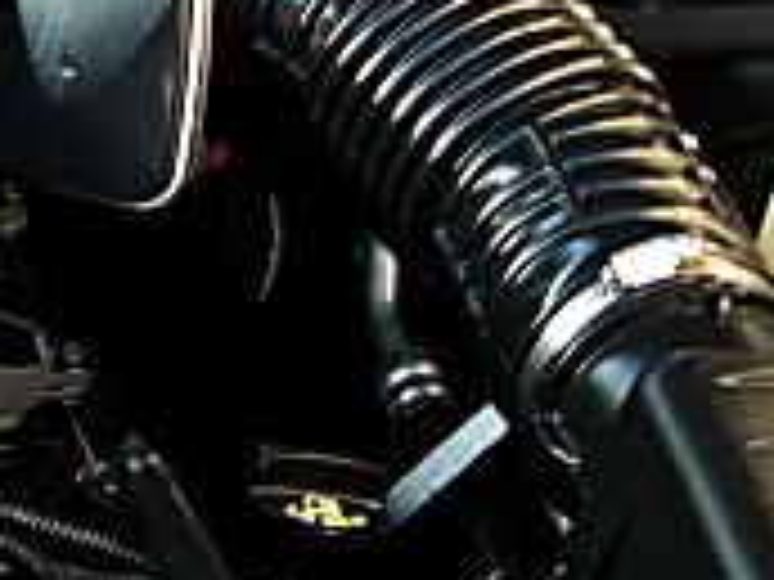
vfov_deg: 11.0
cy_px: 553
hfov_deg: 13.5
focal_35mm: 134
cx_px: -513
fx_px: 2996
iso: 200
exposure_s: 1/80
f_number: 2.8
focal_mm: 6.3
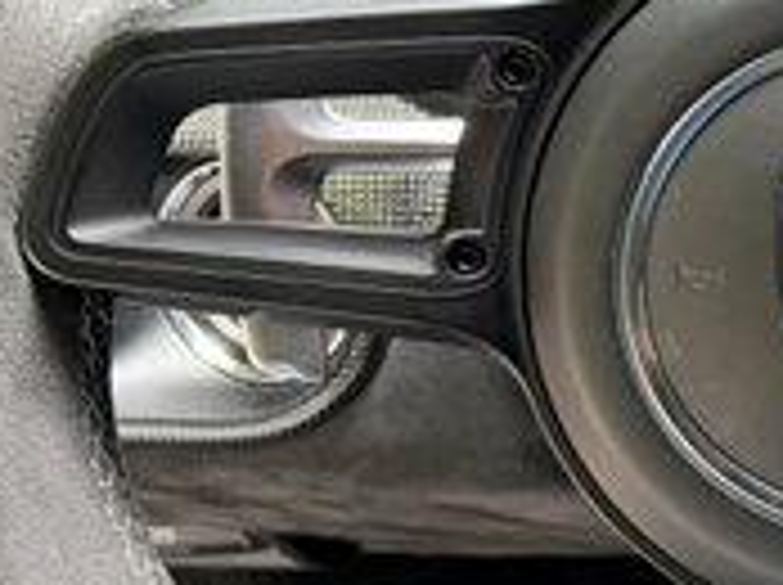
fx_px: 2394
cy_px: 256
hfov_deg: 15.5
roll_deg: +0.8
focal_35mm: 106
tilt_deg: -23.8
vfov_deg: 13.9
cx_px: 1485
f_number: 1.78
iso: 400
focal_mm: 6.76
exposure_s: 1/60
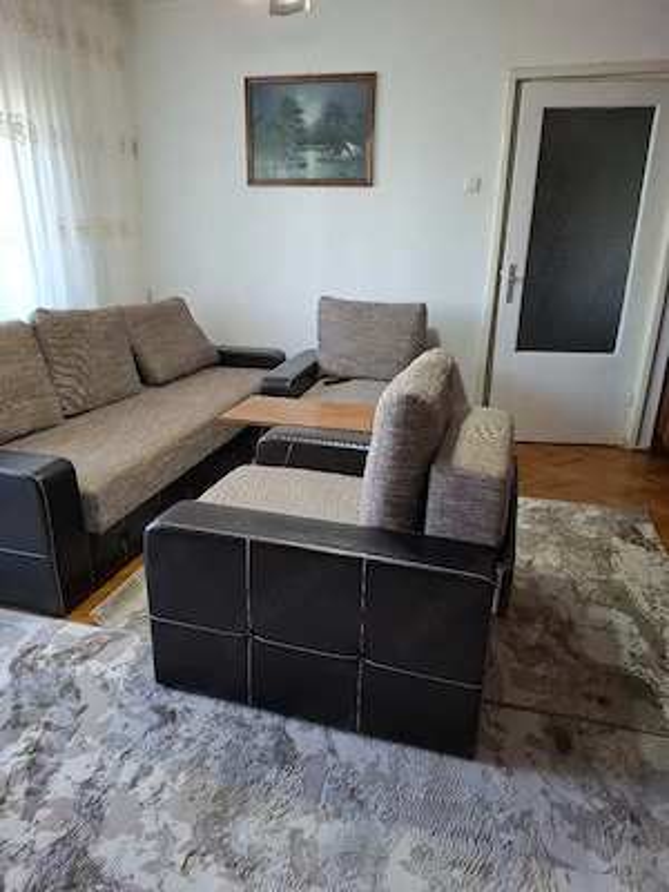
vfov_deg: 73.9
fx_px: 593
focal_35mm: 23
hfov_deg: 58.9
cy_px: 446
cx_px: 334
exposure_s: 1/50
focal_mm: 5.54
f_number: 1.8
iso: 250
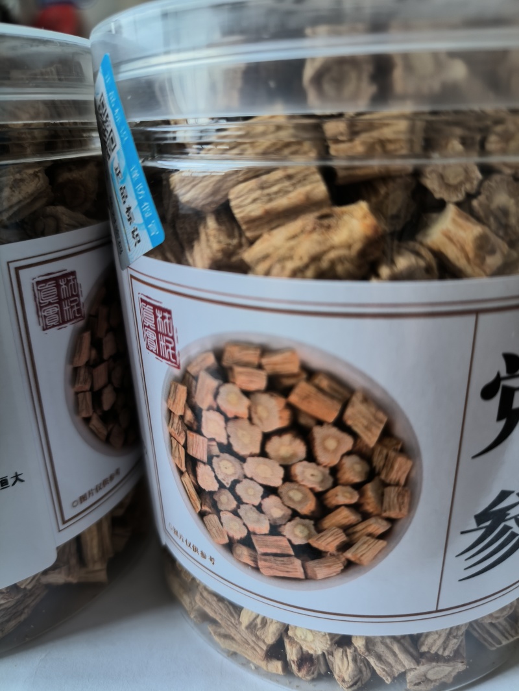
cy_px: 346
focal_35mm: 23
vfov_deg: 73.9
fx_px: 459
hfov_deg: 58.9
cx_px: 260
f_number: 1.79
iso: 194
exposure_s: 1/50
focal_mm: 4.69
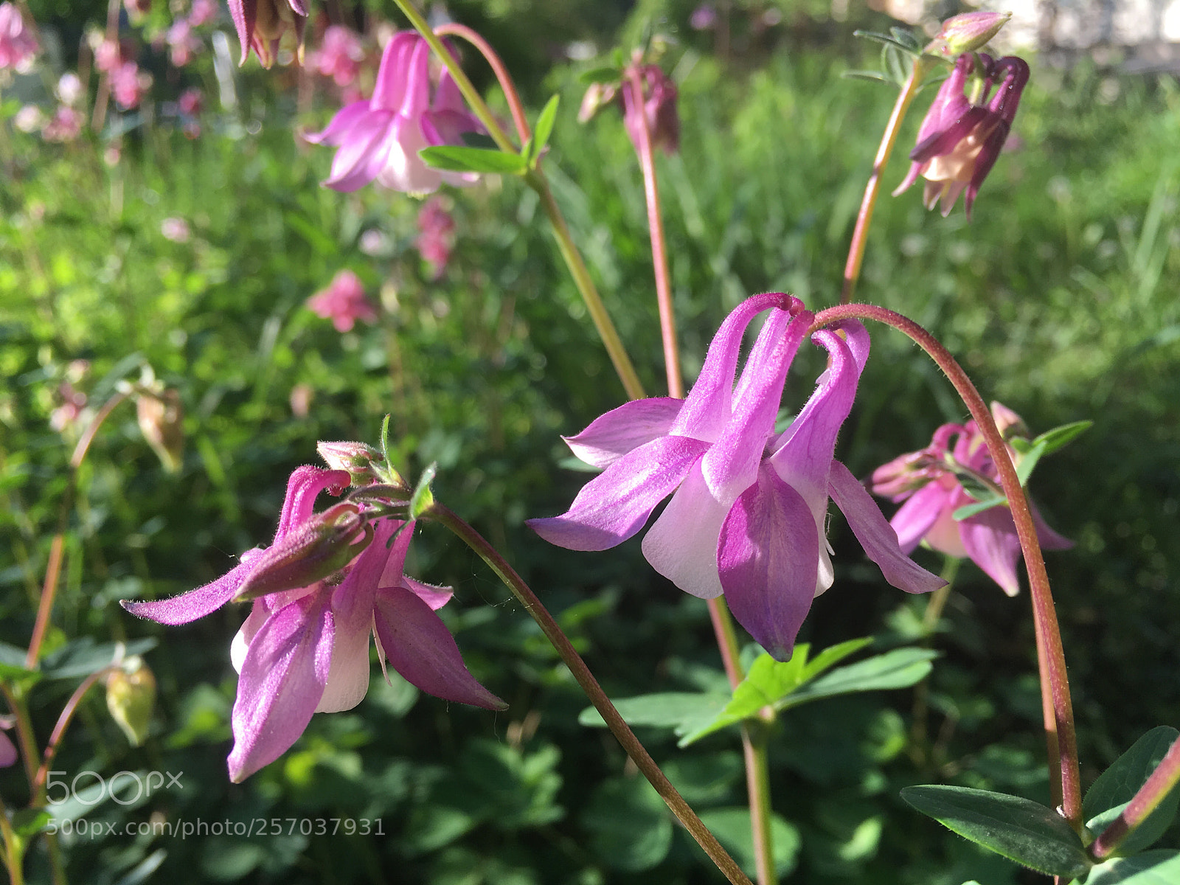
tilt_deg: -20.1
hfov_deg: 61.7
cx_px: 590
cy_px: 442
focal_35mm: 29
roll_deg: +3.9
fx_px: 989
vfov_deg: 48.2
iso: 25
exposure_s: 1/337
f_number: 2.2
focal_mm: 4.15
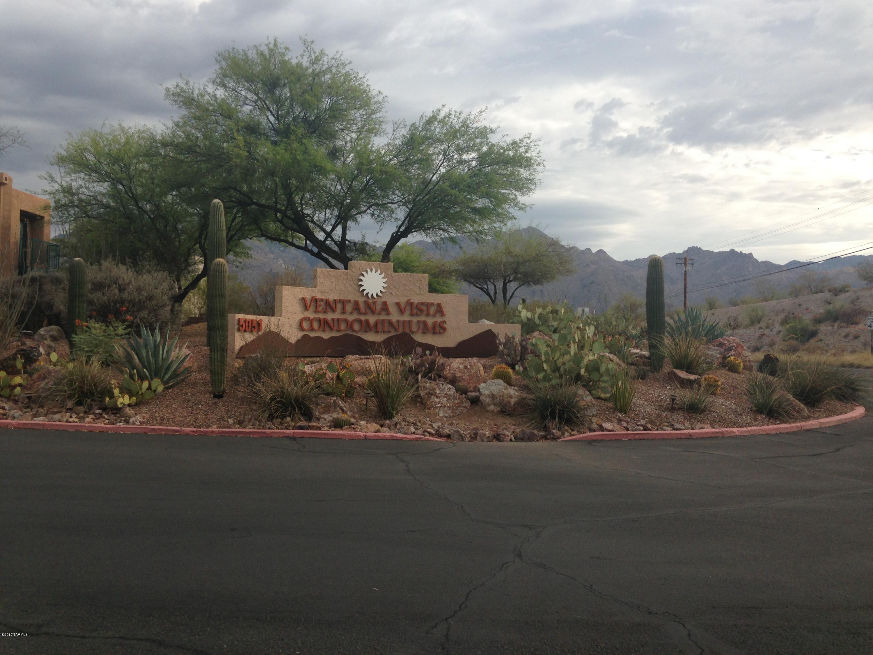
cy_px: 328
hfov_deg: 55.4
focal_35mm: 33
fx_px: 832
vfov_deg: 42.9
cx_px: 436
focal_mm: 4.12
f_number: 2.4
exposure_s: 1/1022
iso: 50
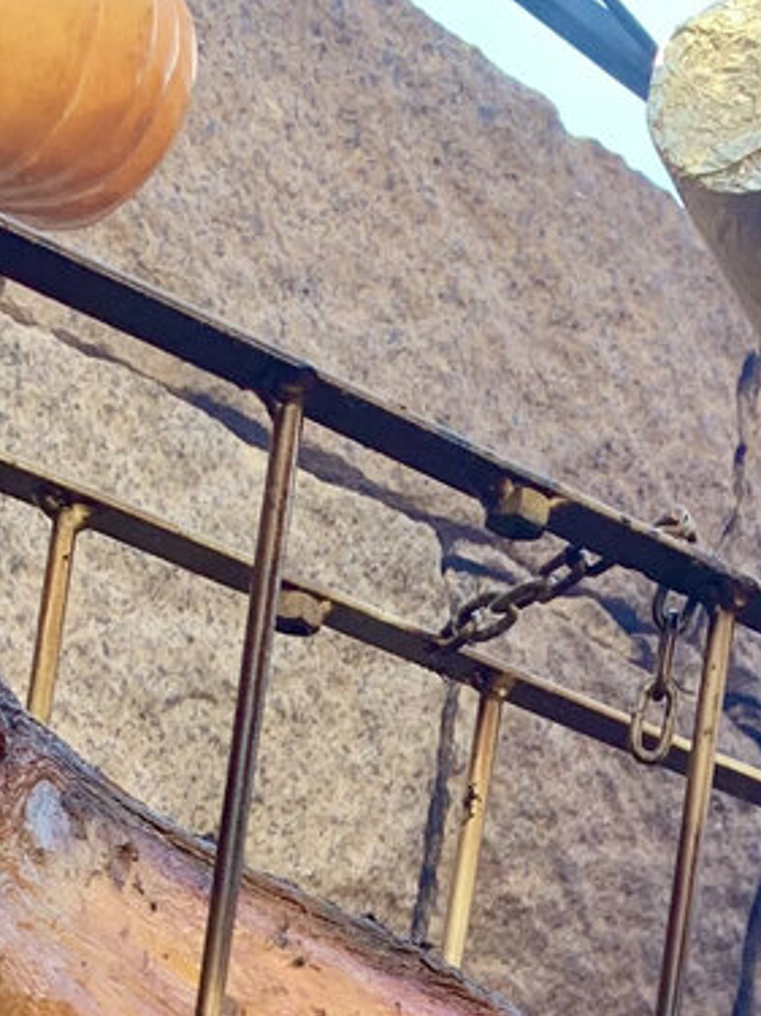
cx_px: 707
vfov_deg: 15.2
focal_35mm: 111
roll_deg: -9.1
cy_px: 1861
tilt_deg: +5.4
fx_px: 3255
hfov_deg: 13.2
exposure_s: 1/151
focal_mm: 4.25
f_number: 1.8
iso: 25
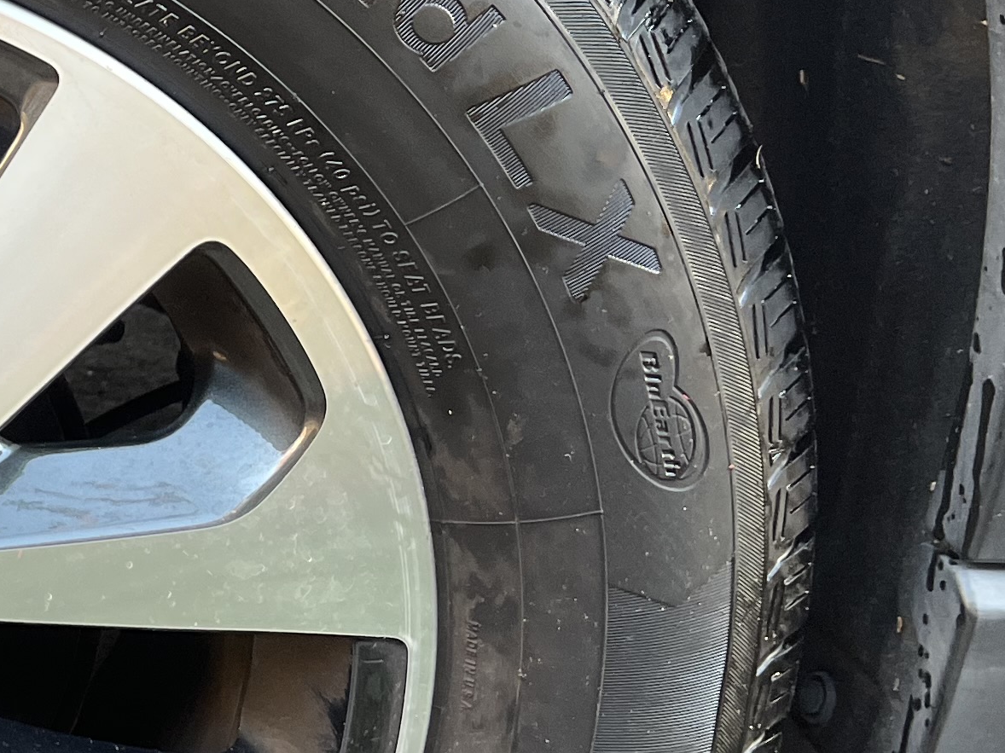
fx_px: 2583
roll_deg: -2.3
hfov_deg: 20.3
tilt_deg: -20.5
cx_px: -270
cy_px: 351
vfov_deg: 16.6
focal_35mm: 89
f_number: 1.5
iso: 125
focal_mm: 5.7
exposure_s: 1/107
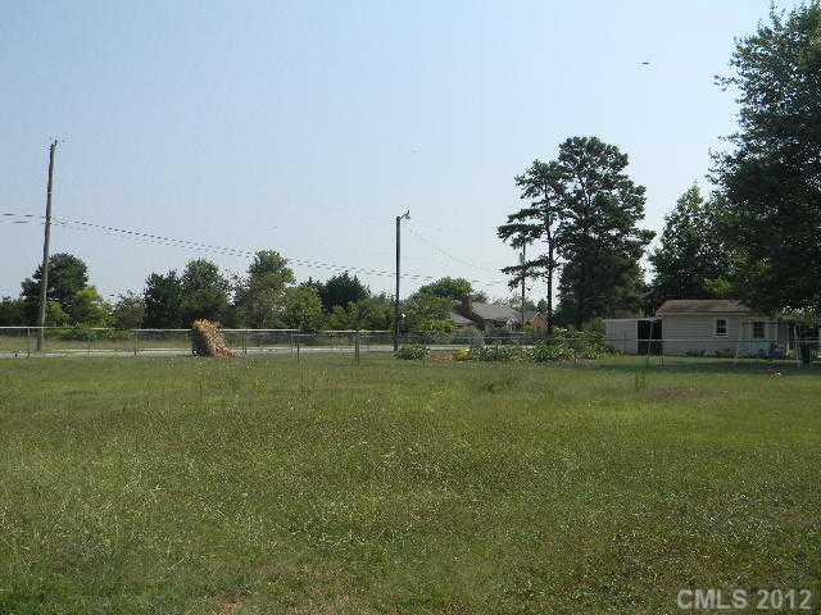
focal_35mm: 36
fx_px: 854
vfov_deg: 39.7
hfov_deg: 51.4
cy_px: 308
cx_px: 410
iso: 80
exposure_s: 1/258
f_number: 7.4
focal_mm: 6.4
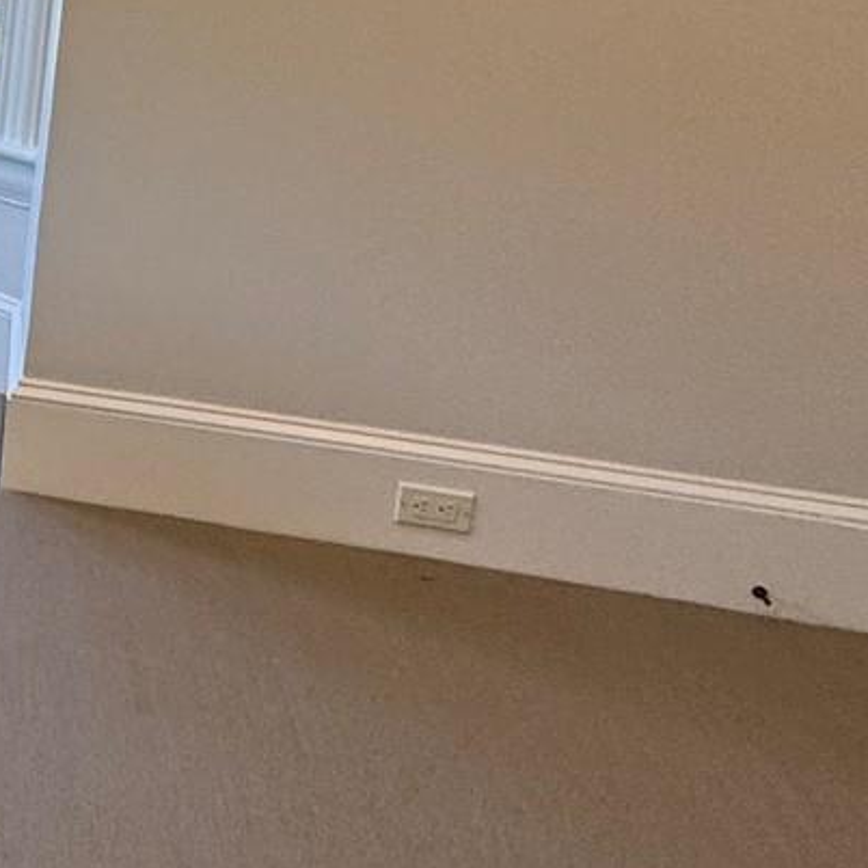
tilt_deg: -7.1
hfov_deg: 21.0
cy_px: -24
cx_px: -583
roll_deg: -3.6
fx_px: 1787
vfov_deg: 25.8
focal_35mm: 63
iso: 80
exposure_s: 1/120
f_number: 2.2
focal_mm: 2.22
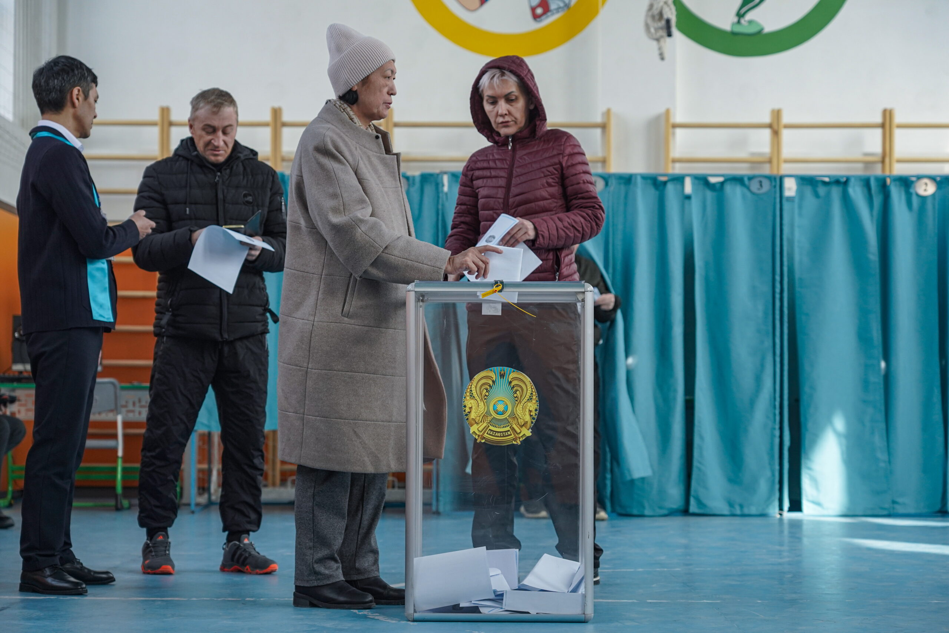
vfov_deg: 17.7
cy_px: 316
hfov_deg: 26.3
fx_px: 2030
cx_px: 474
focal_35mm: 77
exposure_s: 1/320
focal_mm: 77
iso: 1000
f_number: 5
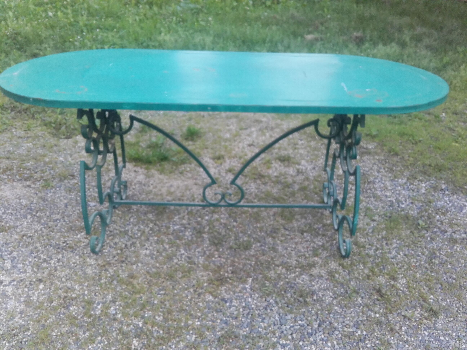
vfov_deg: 45.4
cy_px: 175
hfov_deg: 58.4
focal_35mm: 31
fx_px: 418
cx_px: 234
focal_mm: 3.3
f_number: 2.2
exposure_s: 1/100
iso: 80
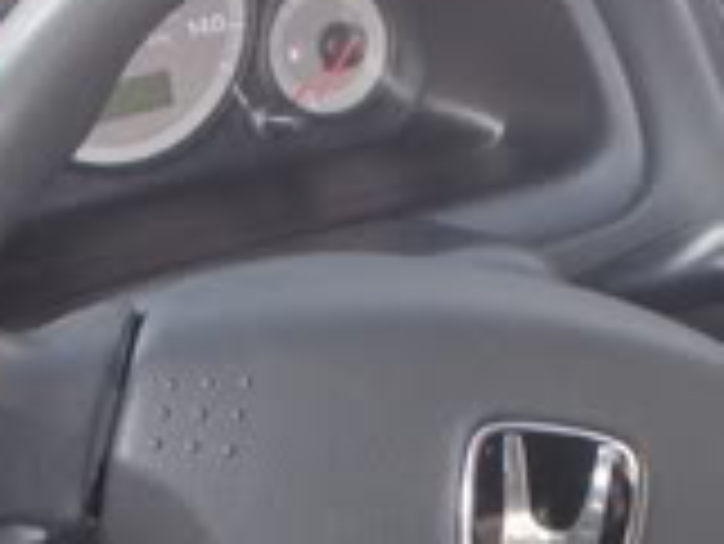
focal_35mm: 151
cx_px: 436
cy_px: 364
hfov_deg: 13.1
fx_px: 3161
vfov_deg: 9.8
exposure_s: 1/30
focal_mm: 6.7
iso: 100
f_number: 3.5
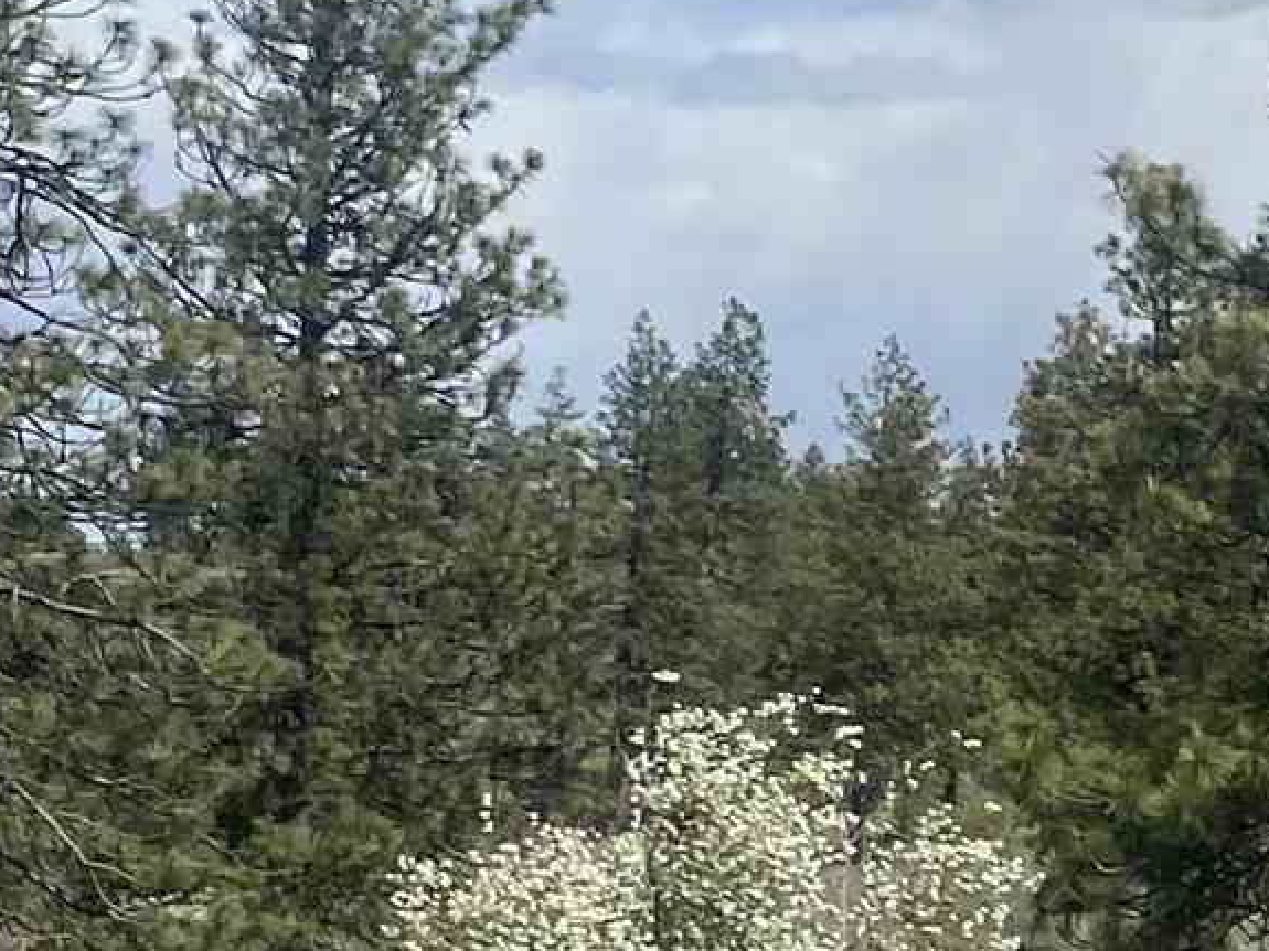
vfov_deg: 10.7
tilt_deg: +1.3
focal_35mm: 139
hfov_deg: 12.3
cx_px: 2662
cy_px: 534
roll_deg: +0.5
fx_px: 5095
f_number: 1.8
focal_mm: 4.25
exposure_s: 1/3846
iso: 32
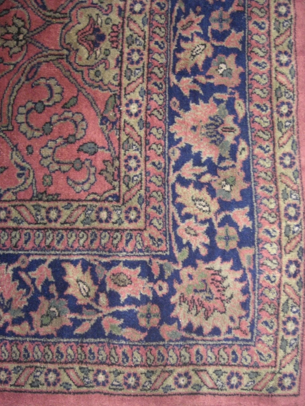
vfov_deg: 49.0
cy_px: 203
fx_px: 446
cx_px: 152
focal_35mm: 38
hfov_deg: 37.7
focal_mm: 7.9
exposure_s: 1/25
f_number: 2.8
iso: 800
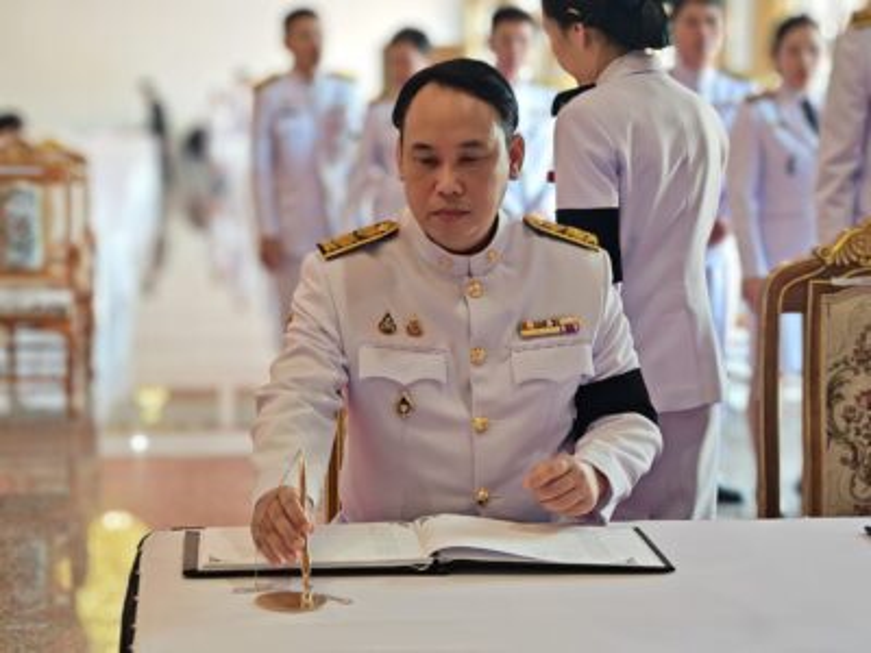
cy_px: 326
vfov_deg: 20.4
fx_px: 1812
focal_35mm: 72
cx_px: 436
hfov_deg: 27.0
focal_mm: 15.38
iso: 1000
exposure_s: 1/100
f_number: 2.8
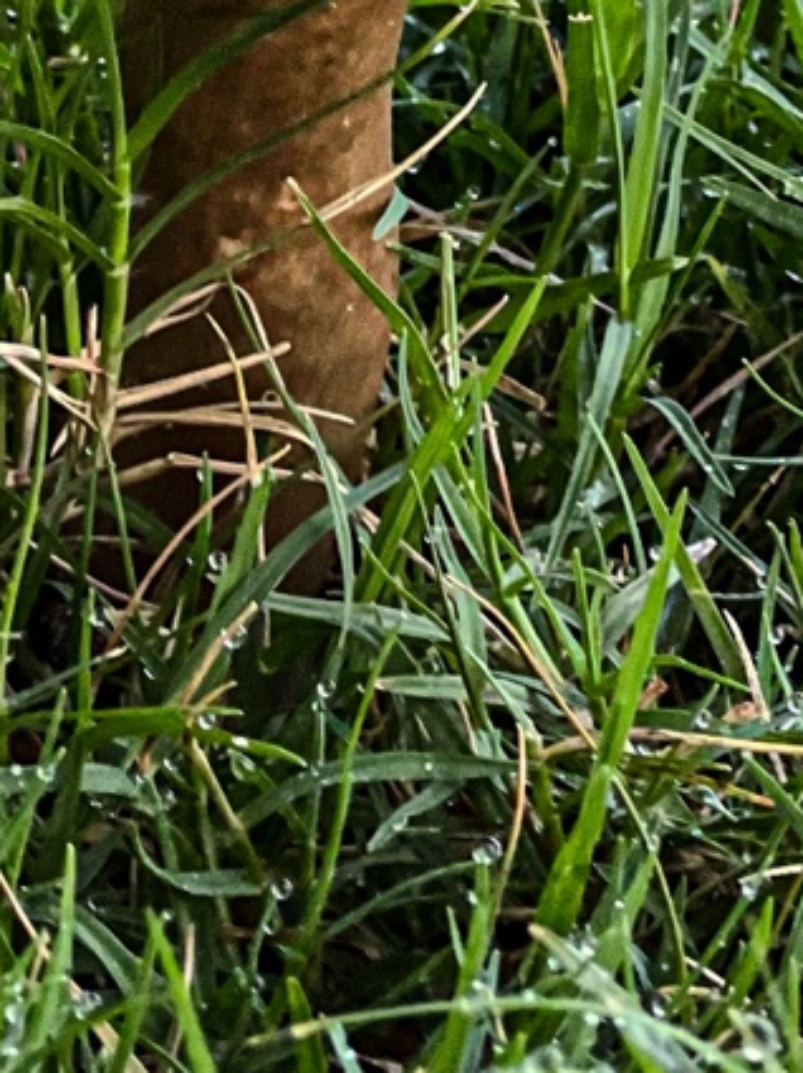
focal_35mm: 272
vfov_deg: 7.2
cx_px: 287
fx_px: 8426
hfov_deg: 5.5
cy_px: -212
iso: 100
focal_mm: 9
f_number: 2.8
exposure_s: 1/120
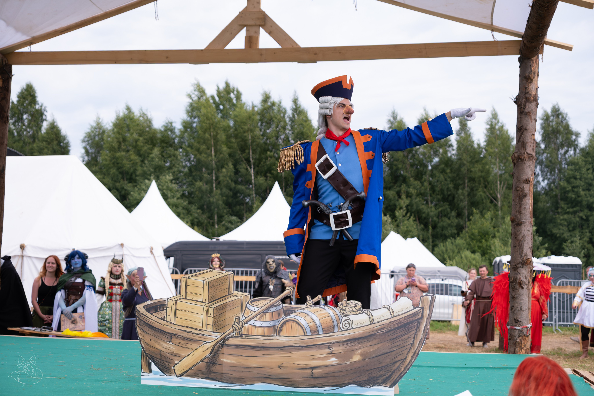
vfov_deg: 22.6
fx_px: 990
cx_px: 297
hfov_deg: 33.4
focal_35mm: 60
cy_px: 198
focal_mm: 40.1
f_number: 2.8
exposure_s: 1/1250
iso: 160
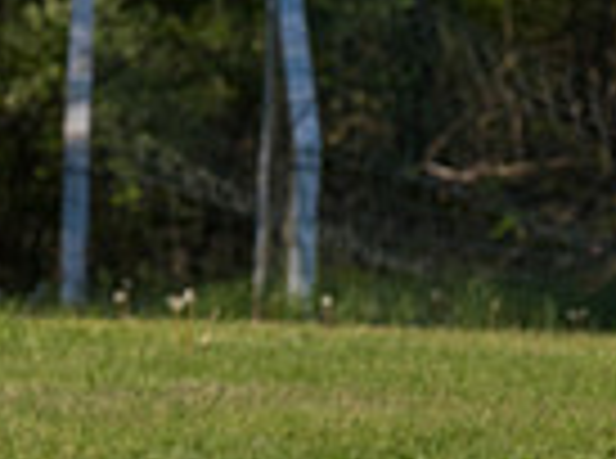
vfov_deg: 1.5
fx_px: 17891
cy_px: 360
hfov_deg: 2.0
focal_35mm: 1008
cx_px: -315
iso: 250
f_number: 5.6
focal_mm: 165
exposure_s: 1/1600
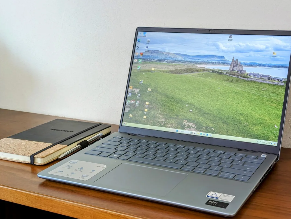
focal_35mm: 55
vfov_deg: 26.6
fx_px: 463
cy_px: 121
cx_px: 161
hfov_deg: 34.9
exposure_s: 1/40
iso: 47
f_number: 1.85
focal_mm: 6.81
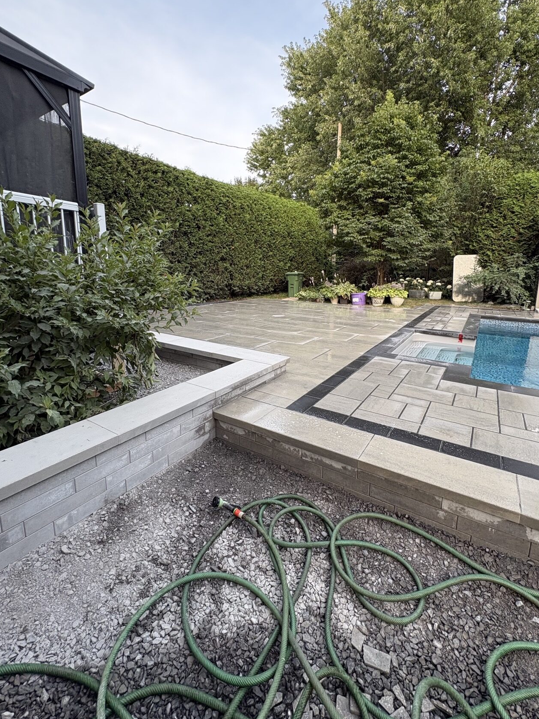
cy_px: 324
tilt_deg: -9.9
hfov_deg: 78.1
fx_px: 332
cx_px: 281
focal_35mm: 16
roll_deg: -1.0
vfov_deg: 94.2
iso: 64
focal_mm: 2.22
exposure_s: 1/127
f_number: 2.2
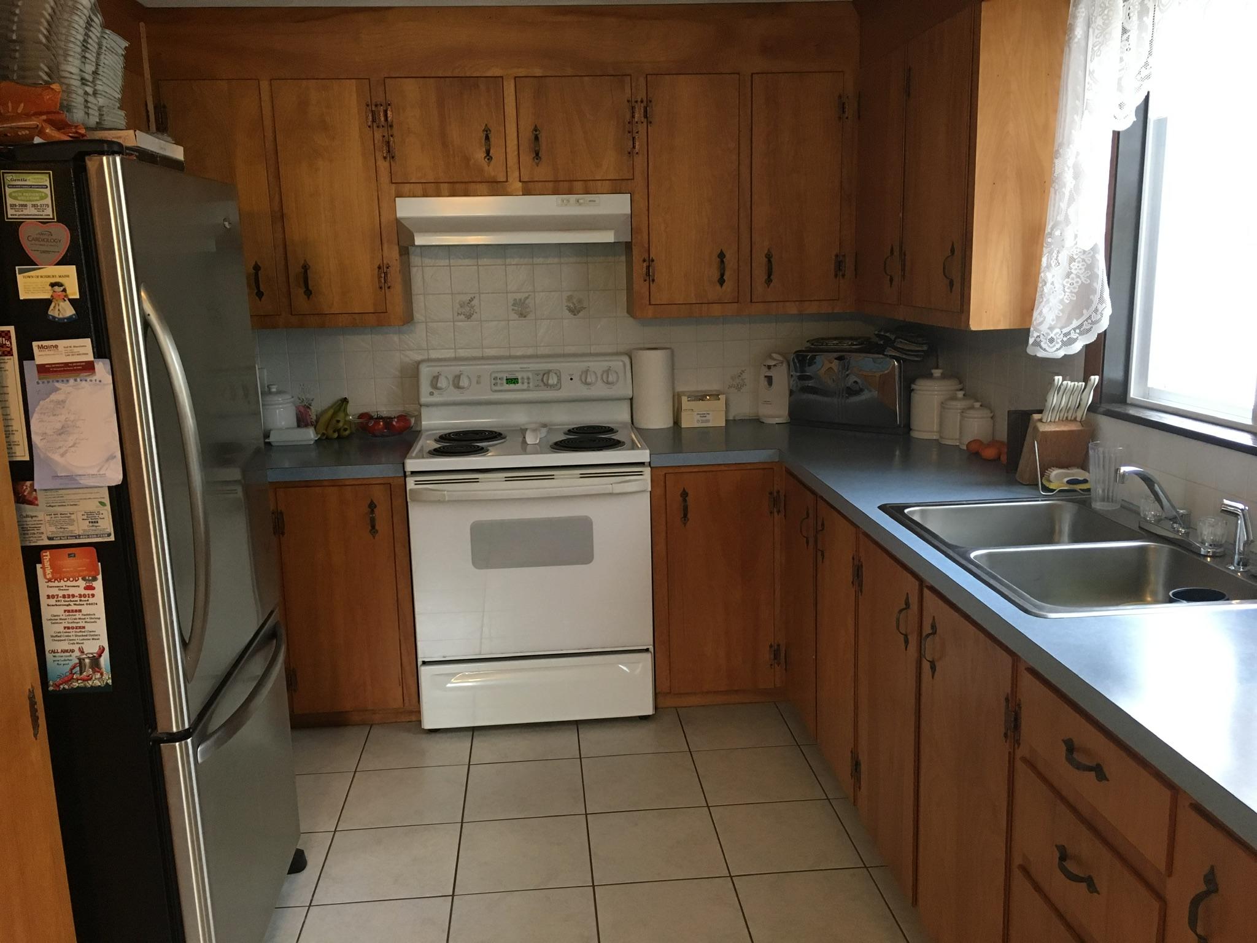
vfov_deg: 48.2
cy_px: 472
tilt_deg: -11.5
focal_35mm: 29
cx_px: 628
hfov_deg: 61.7
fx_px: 1053
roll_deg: +0.7
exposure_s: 1/30
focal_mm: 4.15
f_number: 2.2
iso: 125
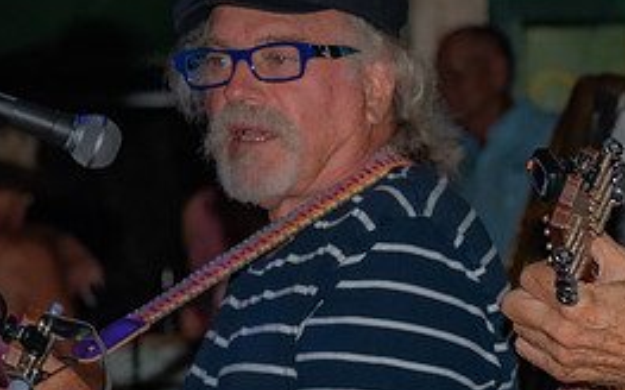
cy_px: 230
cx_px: 756
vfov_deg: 5.2
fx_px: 4290
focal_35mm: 252
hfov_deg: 8.2
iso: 800
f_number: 5.6
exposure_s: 1/160
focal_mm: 85
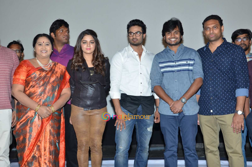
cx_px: 126
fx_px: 314
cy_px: 84
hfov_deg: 43.7
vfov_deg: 29.7
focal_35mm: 45
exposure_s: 1/125
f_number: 6.3
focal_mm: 30
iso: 400
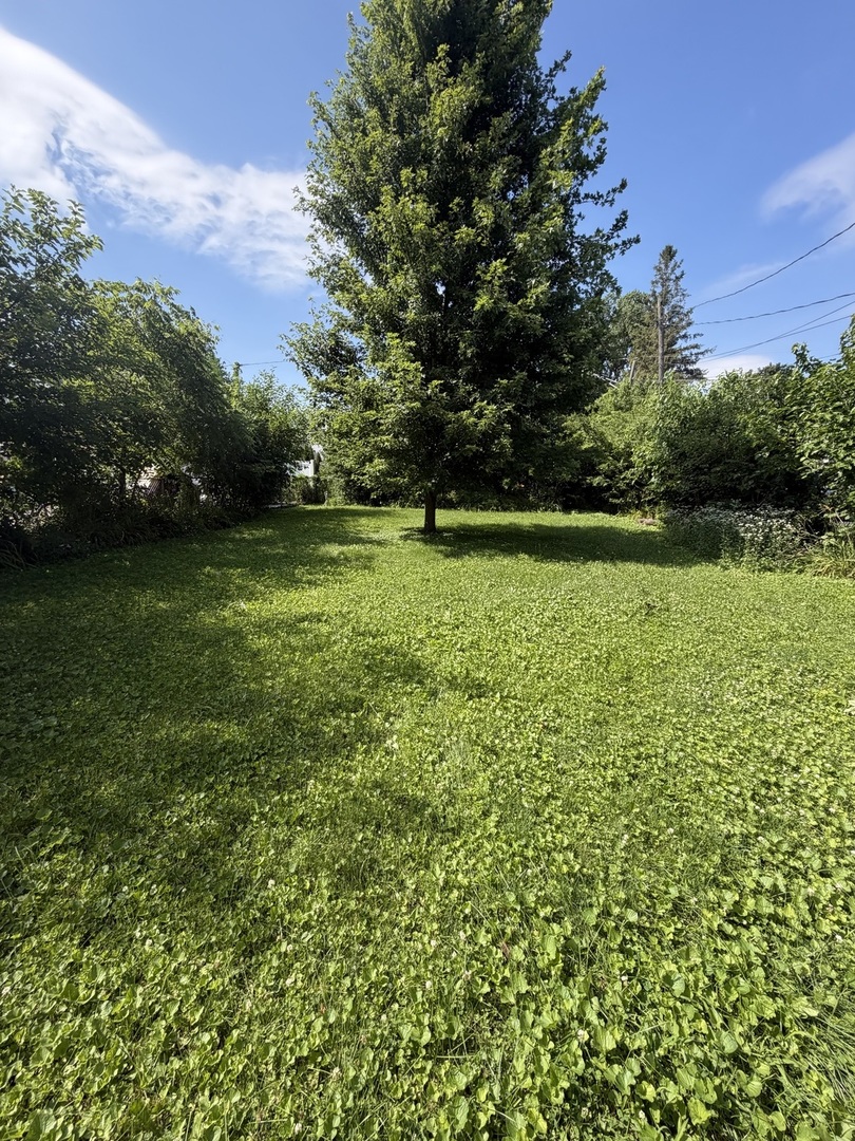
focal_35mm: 14
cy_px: 570
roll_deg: -1.5
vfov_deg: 102.1
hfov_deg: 85.7
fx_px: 461
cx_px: 428
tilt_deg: -10.8
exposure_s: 1/709
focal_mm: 2.22
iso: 40
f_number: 2.2
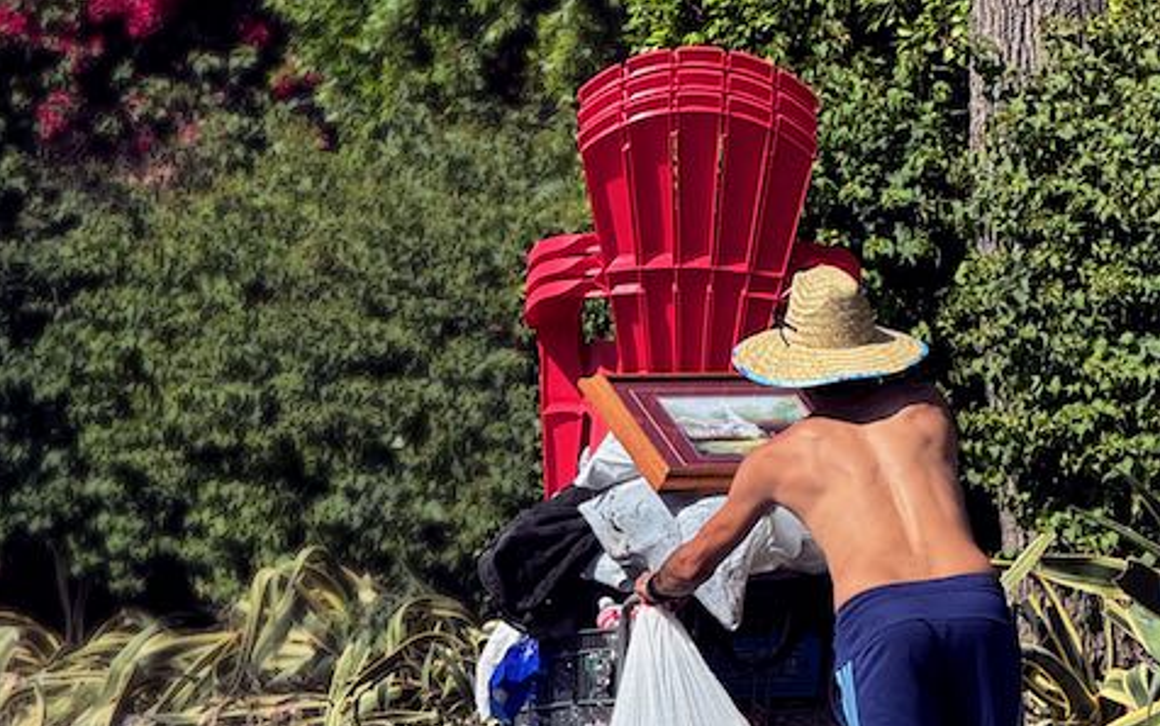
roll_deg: +3.4
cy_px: 424
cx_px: 578
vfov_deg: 7.7
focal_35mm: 171
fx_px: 5409
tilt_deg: -3.2
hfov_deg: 12.2
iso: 50
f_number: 2.8
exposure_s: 1/926
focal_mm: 15.66
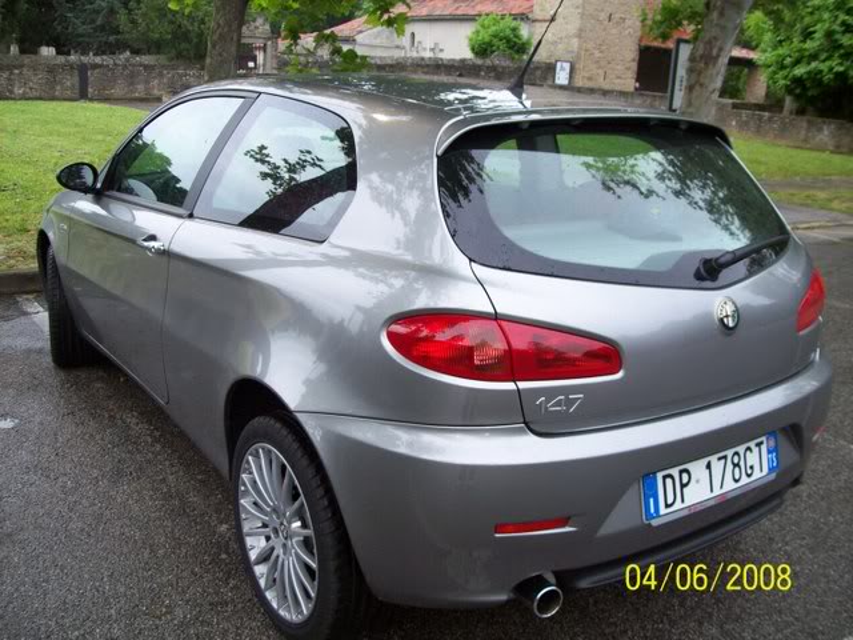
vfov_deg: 39.7
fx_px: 887
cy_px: 320
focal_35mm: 36
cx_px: 426
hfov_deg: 51.4
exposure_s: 1/64
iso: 116
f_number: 2.7
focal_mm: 6
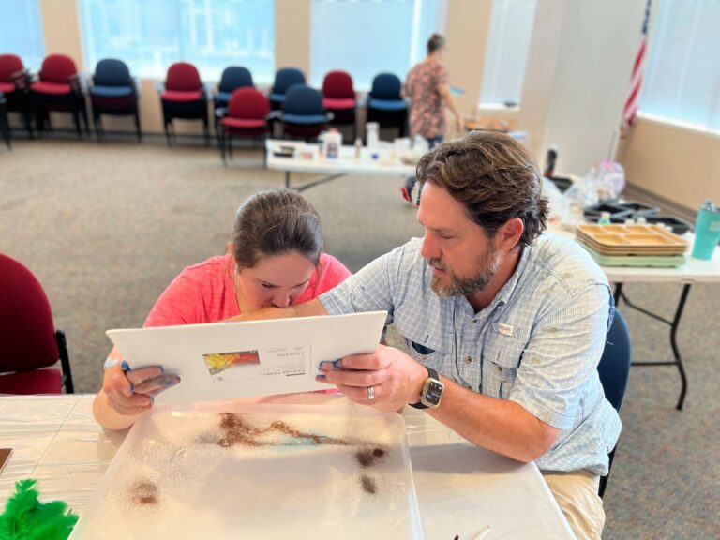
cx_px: 360
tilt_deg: -22.8
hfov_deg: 67.3
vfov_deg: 53.1
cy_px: 270
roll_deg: -2.4
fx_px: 541
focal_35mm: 26
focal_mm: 5.1
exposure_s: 1/60
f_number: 1.6
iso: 125
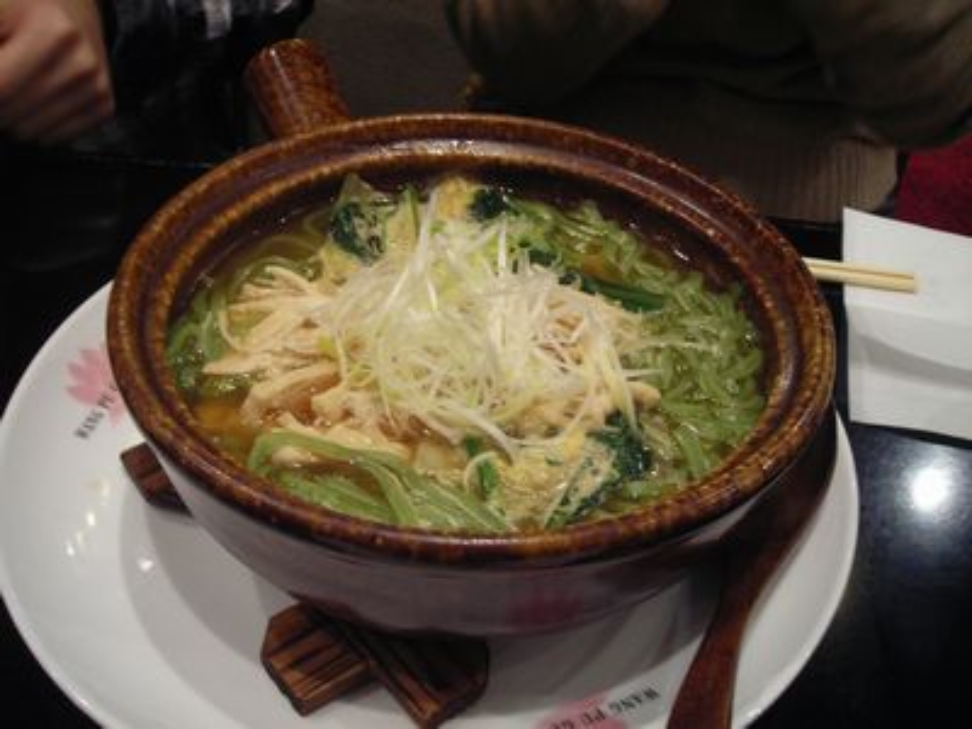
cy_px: 364
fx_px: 1067
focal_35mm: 38
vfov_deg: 37.7
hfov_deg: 49.0
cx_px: 486
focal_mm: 6.3
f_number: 3.2
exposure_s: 1/3.9
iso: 129
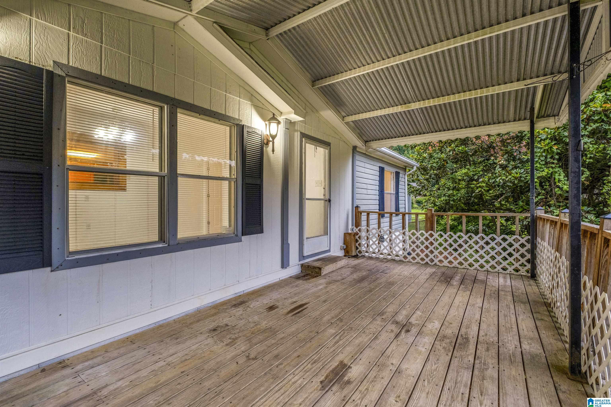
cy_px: 204
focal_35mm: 15
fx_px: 255
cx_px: 306
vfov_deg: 77.3
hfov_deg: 100.4
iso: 800
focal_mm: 10
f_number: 5
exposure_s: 1/15
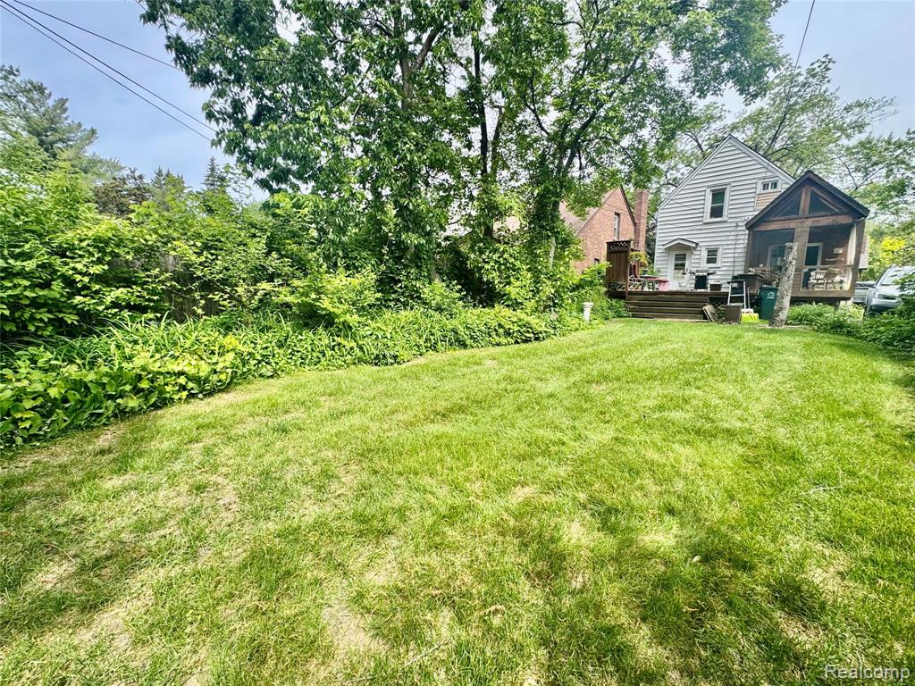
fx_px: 370
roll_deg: +0.3
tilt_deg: -8.5
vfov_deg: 85.7
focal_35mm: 14
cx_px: 458
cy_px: 343
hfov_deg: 102.1
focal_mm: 2.22
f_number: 2.2
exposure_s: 1/384
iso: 40
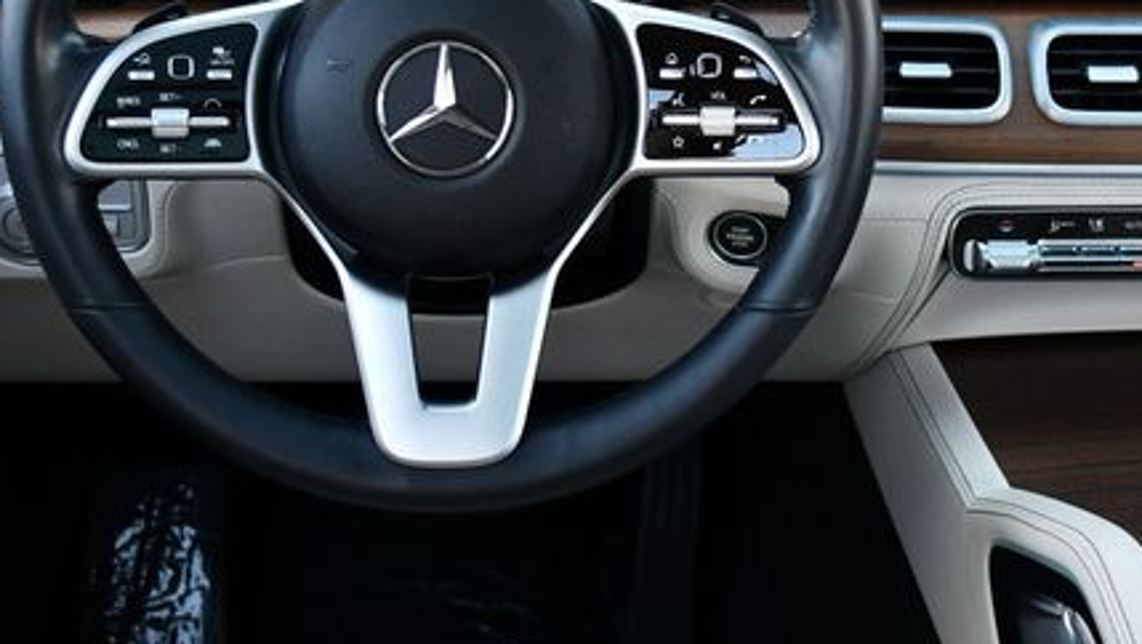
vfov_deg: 16.0
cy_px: 117
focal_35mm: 75
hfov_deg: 28.1
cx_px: 732
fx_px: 2273
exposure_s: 1/250
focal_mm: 24
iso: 800
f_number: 4
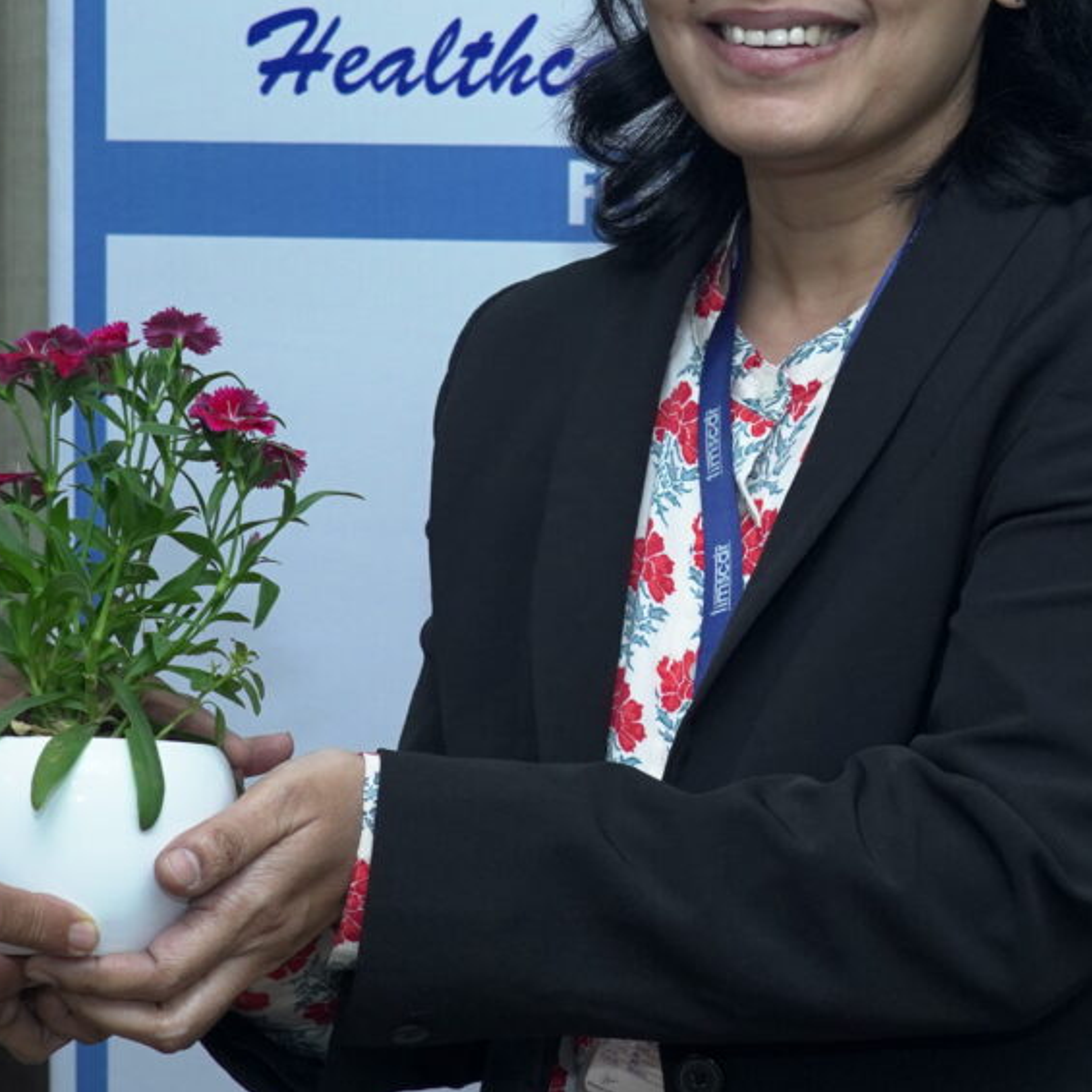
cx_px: 742
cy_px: 443
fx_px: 5639
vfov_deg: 11.1
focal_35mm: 158
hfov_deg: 11.0
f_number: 5.6
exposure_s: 1/125
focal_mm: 41
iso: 800
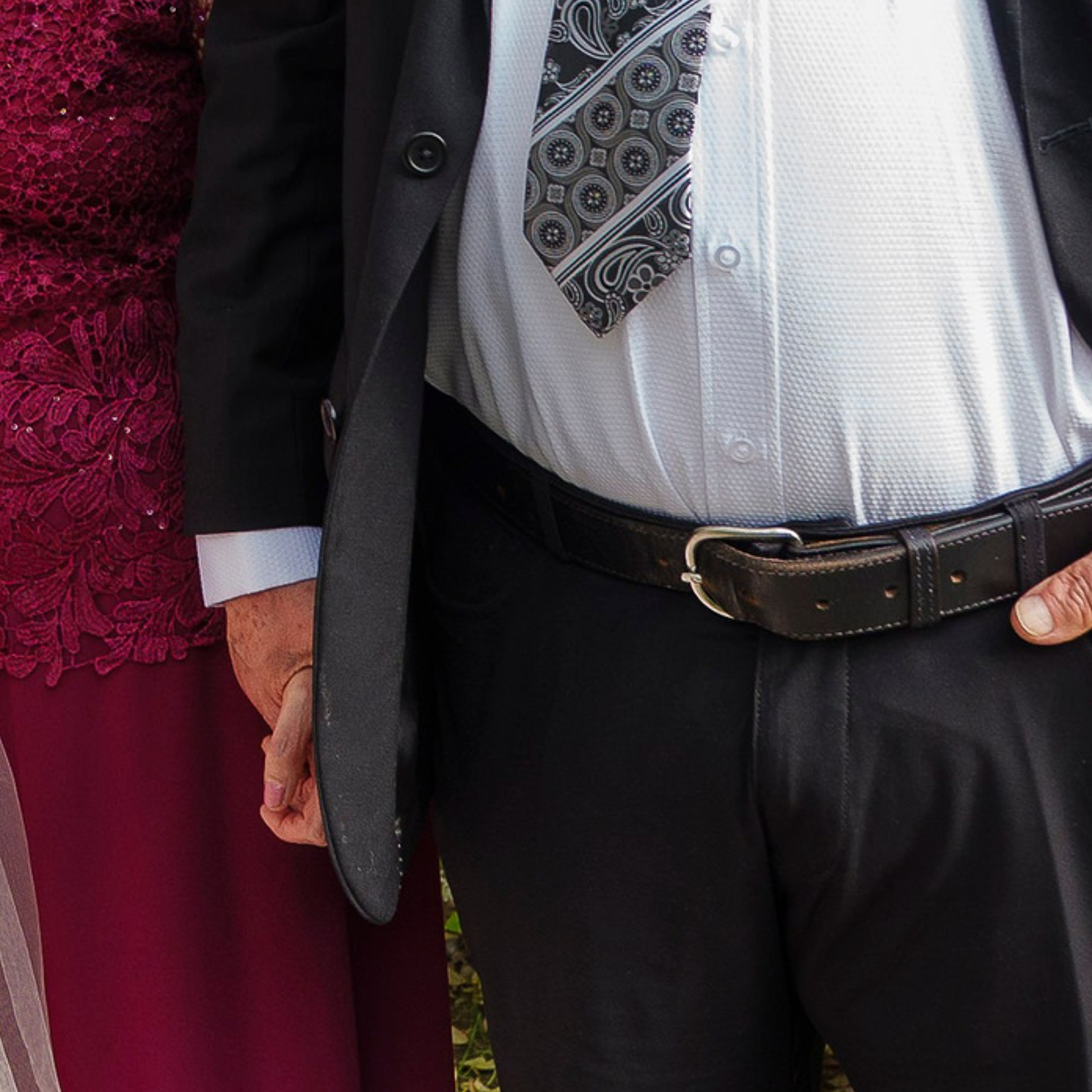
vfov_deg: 21.4
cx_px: -191
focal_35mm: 75
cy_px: -232
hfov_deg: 21.5
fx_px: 2677
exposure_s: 1/160
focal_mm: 16
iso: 800
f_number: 4
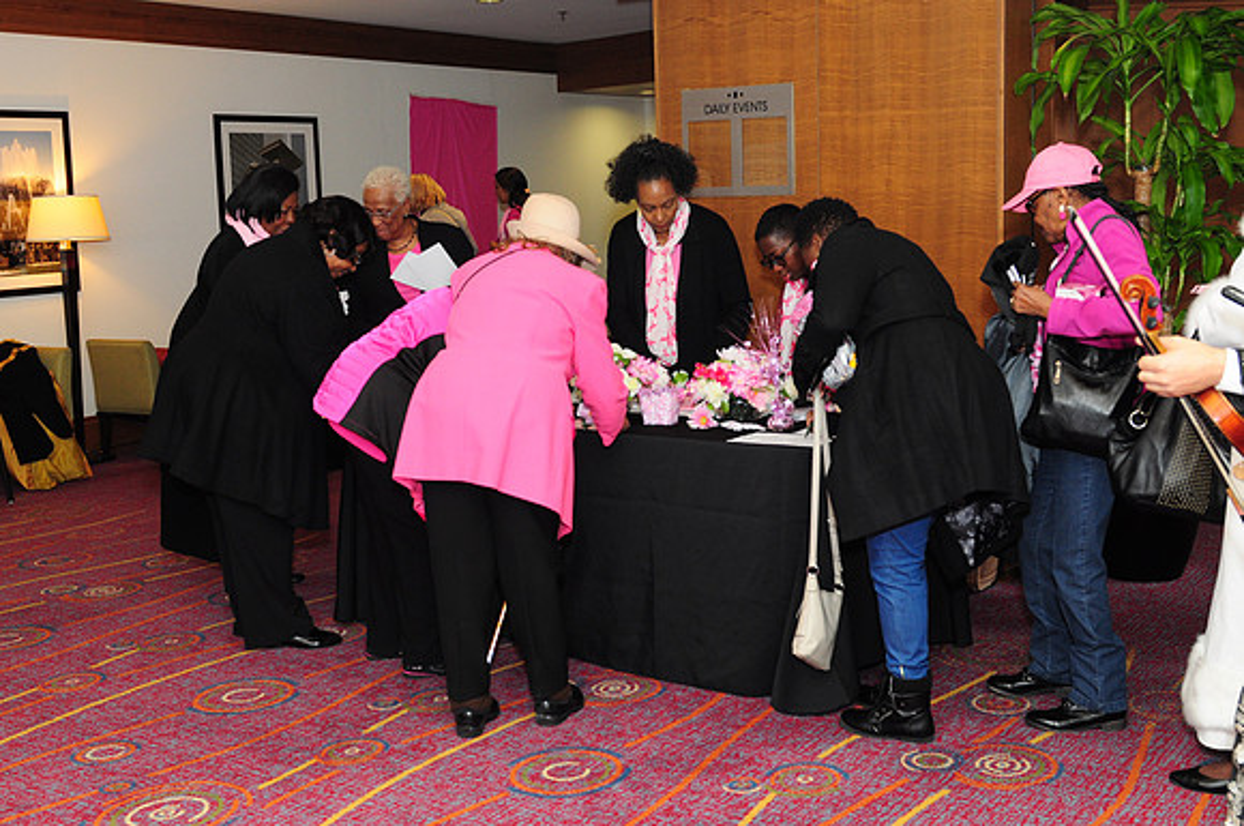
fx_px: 1501
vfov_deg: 30.8
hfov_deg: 45.0
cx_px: 622
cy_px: 413
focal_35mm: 44
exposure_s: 1/60
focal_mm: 29
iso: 800
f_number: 4.5
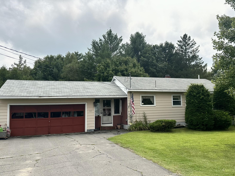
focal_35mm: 33
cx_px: 149
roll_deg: +1.4
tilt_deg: +6.0
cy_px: 85
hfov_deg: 54.6
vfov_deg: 42.9
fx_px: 224
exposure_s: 1/5848
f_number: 1.78
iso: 80
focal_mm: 6.86
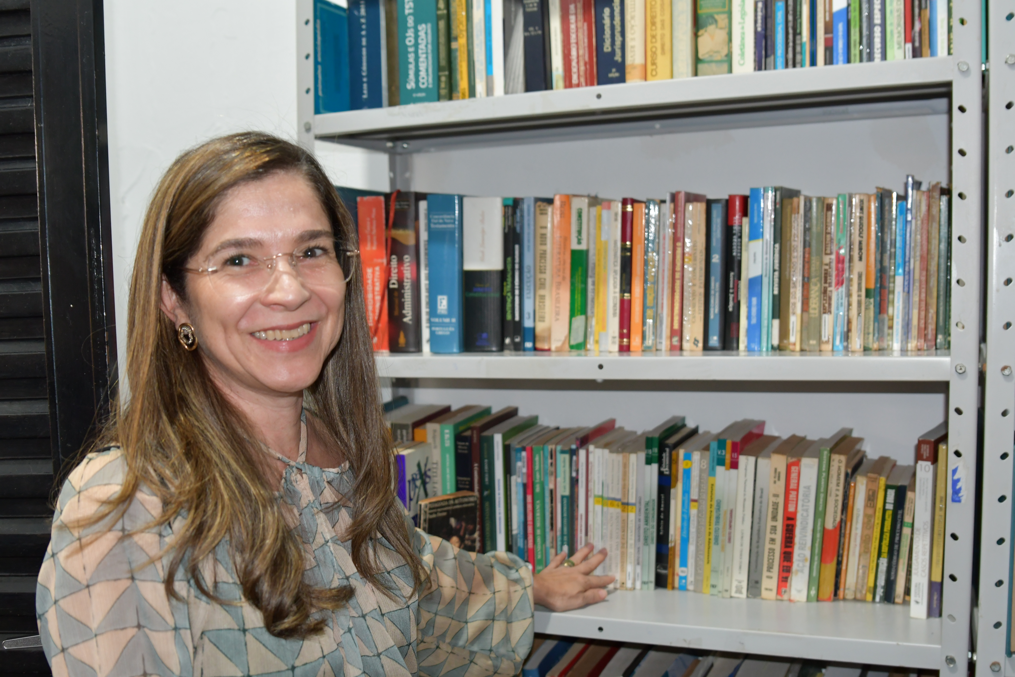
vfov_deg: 36.9
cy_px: 338
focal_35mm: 36
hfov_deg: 53.1
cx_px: 508
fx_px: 1015
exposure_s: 1/60
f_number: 2.8
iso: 900
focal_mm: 24
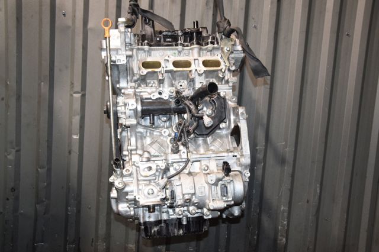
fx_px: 395
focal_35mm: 38
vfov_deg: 35.5
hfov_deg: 51.3
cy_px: 126
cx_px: 190
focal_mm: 25
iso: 1600
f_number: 5.6
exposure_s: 1/60
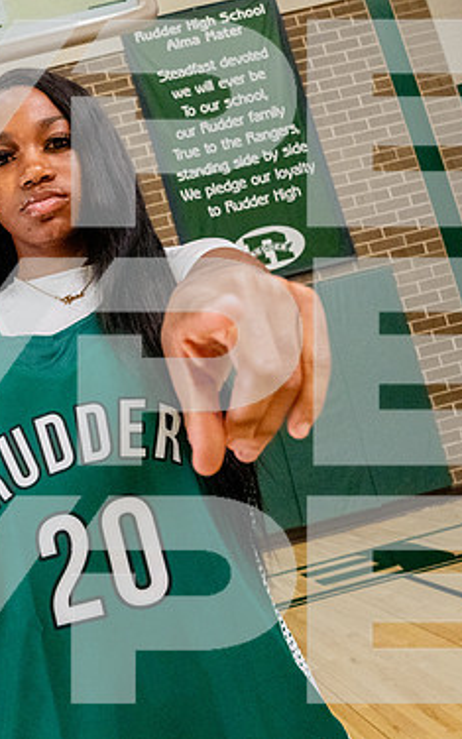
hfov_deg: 29.6
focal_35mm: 41
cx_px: 25
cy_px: 355
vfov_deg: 48.2
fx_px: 826
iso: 10000
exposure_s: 1/500
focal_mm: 24
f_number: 7.1
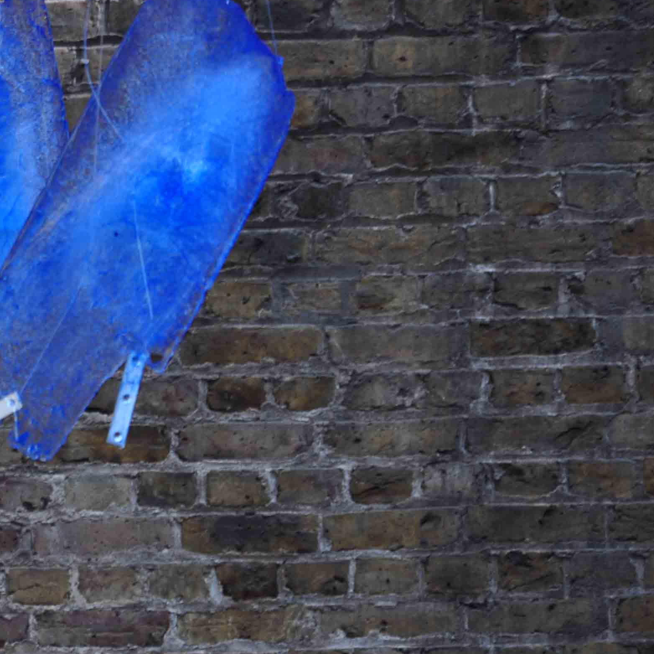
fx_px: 7848
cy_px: 290
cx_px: -235
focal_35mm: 367
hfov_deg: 4.7
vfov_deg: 4.8
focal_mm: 105
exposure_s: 1/40
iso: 200
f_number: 5.6
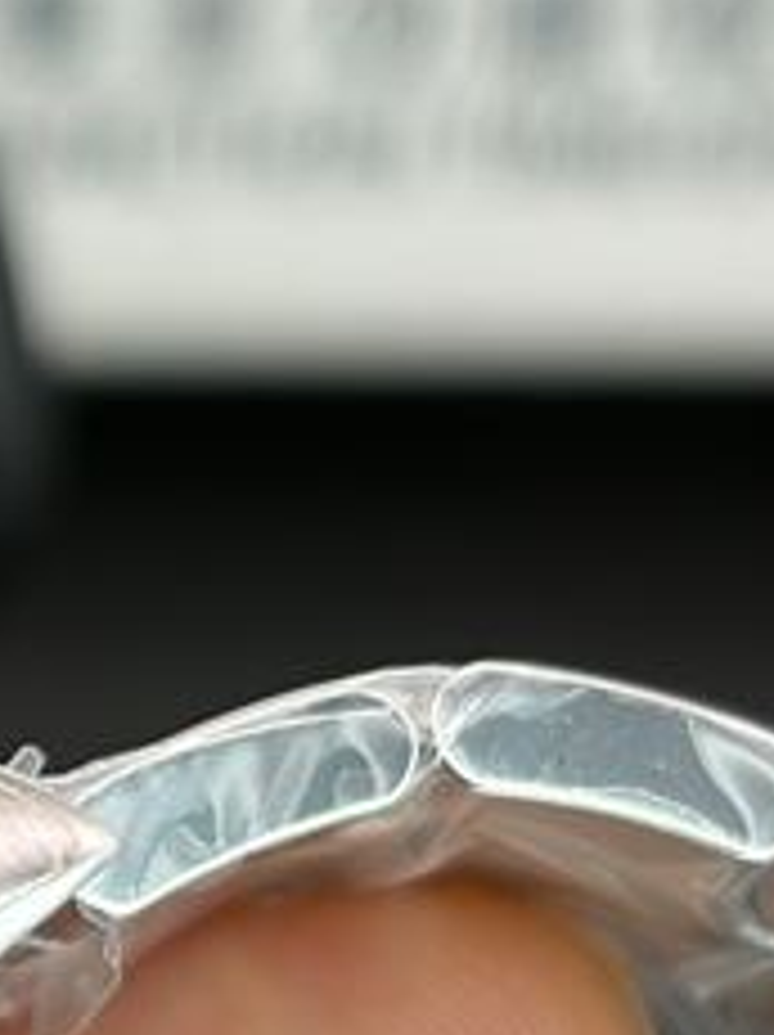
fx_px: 5854
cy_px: 988
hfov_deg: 7.4
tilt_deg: -42.1
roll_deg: +3.4
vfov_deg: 10.0
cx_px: -522
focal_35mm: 196
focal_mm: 5.96
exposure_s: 1/316
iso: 40
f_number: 1.6
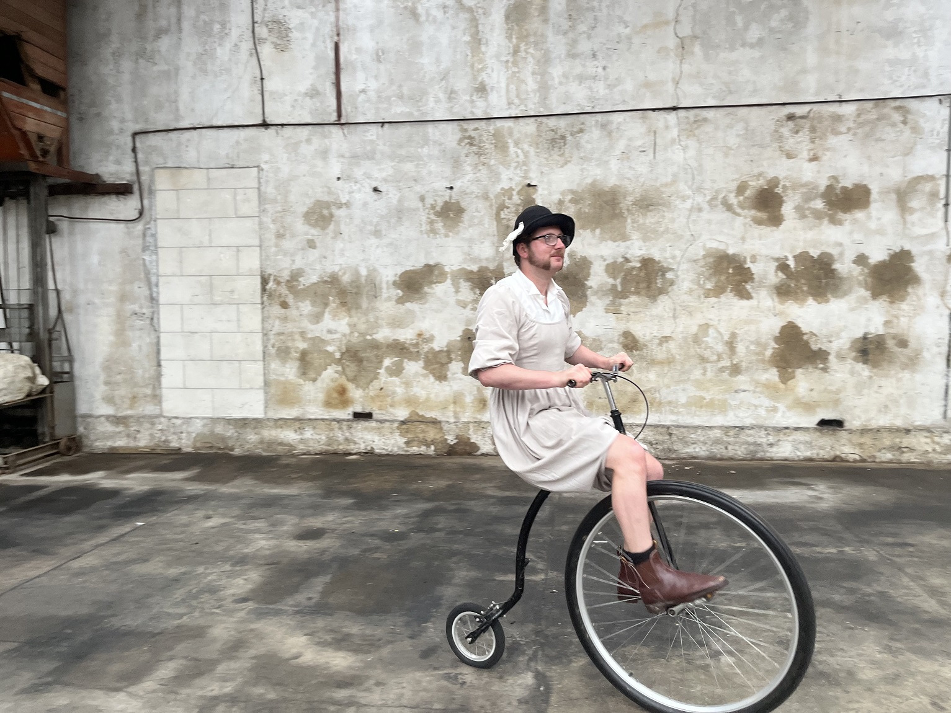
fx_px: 714
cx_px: 476
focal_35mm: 26
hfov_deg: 67.3
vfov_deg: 53.1
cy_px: 356
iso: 125
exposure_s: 1/117
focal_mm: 5.1
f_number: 1.6
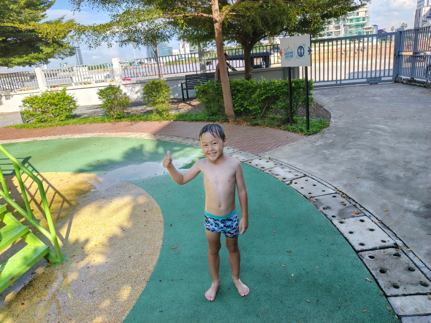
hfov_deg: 67.3
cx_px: 216
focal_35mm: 26
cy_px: 162
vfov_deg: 53.1
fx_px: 324
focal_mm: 4.84
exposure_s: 1/834
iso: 98
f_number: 1.88
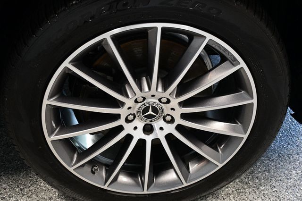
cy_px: 100
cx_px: 151
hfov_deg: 35.1
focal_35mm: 57
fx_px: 478
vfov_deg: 23.8
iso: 3200
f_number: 4.2
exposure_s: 1/125
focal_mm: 38
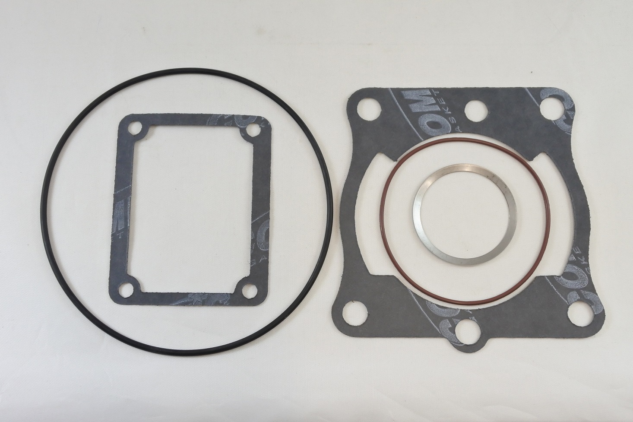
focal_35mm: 42
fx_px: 738
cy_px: 211
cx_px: 316
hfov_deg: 46.4
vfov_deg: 31.9
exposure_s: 1/160
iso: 400
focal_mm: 15.7
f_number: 4.2
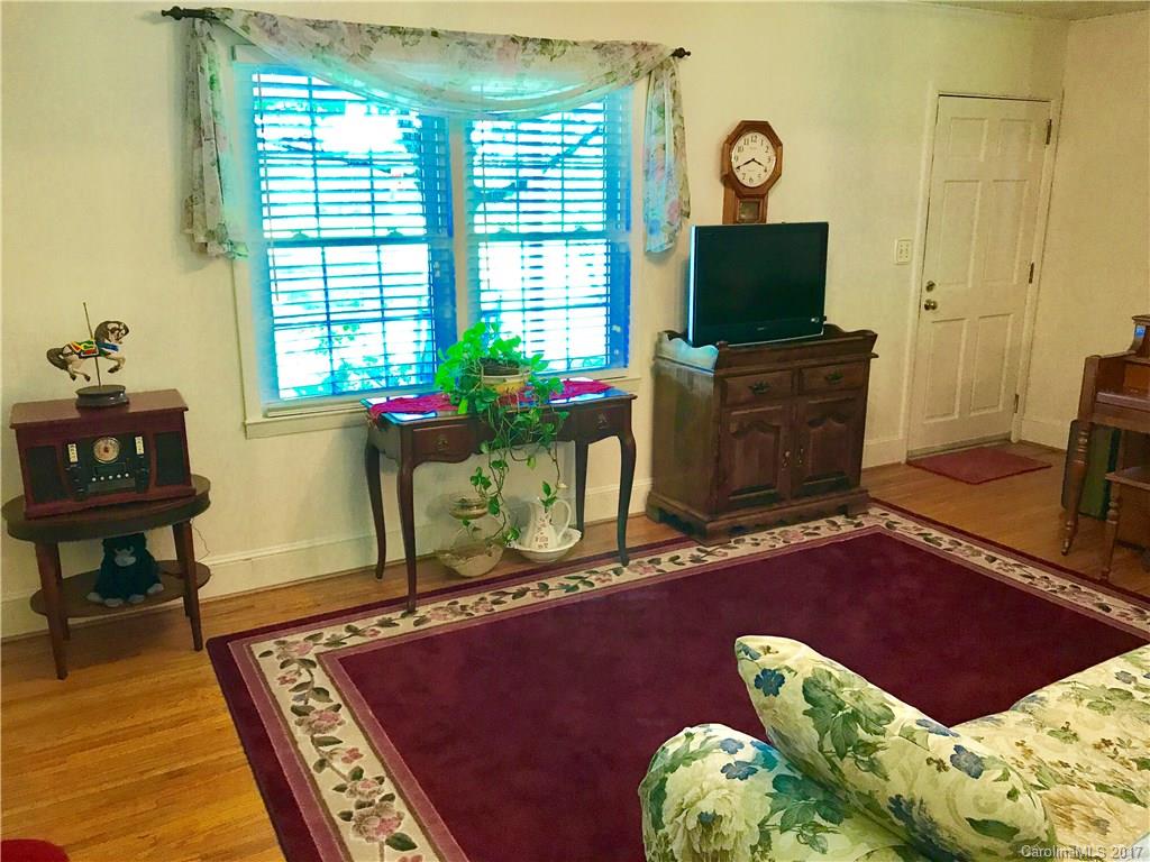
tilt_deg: -13.0
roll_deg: +0.4
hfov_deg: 63.4
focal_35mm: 28
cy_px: 431
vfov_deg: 49.7
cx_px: 575
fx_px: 930
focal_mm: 3.99
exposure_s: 1/24
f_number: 1.8
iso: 40
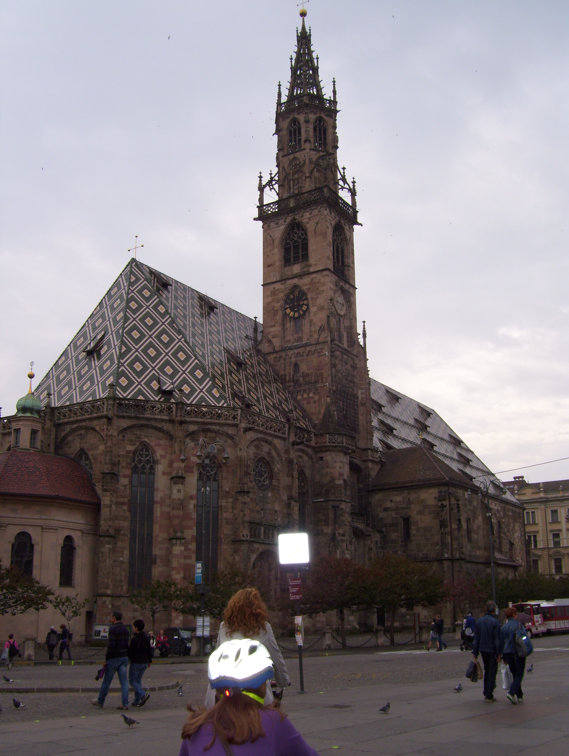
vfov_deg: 51.3
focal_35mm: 36
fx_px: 787
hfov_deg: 39.7
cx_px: 284
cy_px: 378
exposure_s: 1/400
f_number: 4.8
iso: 80
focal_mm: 6
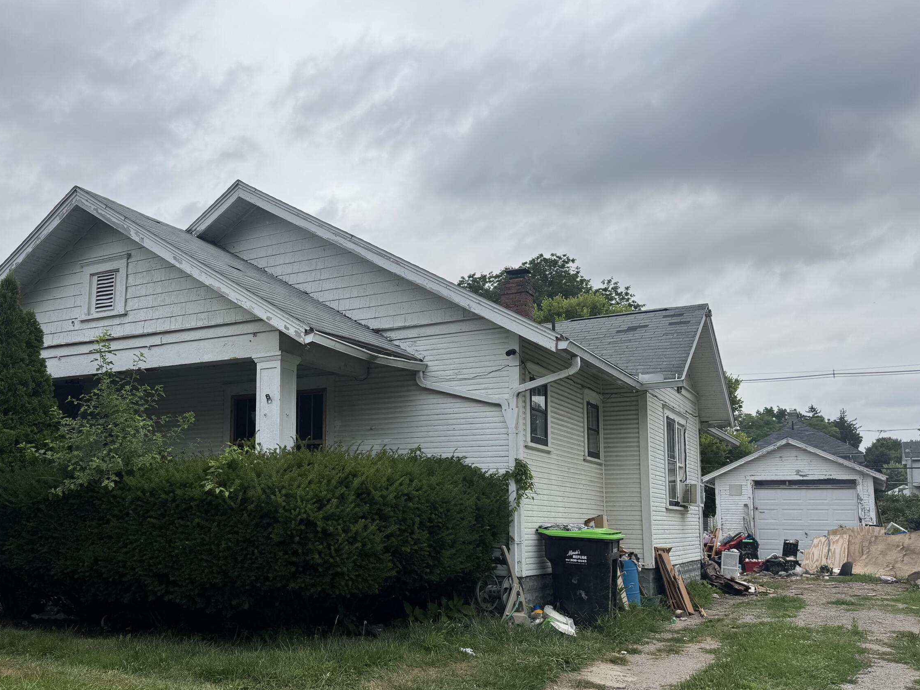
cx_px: 320
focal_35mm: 32
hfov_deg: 55.8
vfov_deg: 44.0
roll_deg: -1.2
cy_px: 413
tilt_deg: +4.7
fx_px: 851
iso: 80
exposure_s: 1/7092
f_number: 1.78
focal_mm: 6.76
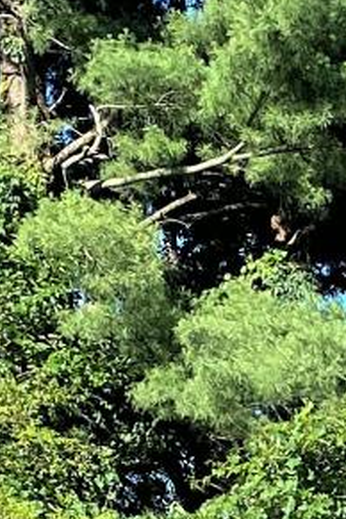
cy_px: 1138
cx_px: 961
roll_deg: -2.2
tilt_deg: +1.4
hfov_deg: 6.8
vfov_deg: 10.0
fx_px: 2681
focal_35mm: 186
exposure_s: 1/1377
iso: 32
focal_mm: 4.25
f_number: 1.8
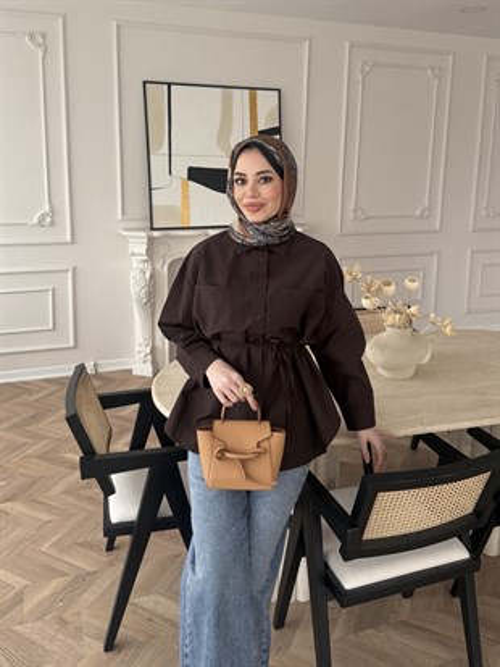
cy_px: 334
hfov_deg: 56.8
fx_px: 462
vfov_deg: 71.6
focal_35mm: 24
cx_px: 250
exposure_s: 1/121
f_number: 1.78
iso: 160
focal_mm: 6.76
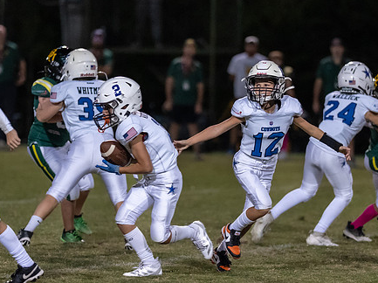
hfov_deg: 6.0
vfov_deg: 4.5
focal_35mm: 333
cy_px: 159
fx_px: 3633
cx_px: 191
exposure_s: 1/1000
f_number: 1.8
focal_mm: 135
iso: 4000
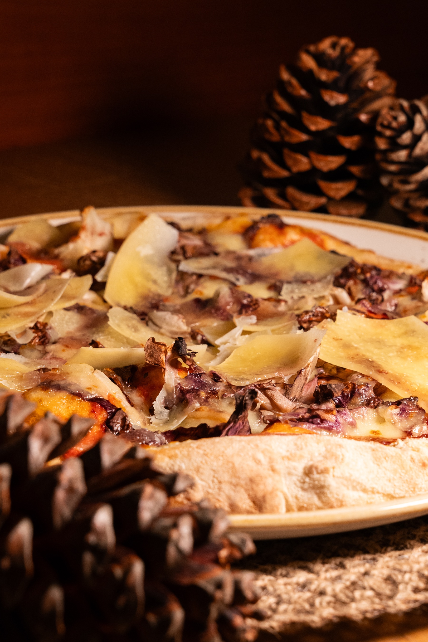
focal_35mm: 70
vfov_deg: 28.8
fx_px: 1248
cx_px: 214
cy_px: 321
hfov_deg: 19.5
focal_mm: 70
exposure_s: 1/200
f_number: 11
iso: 3200
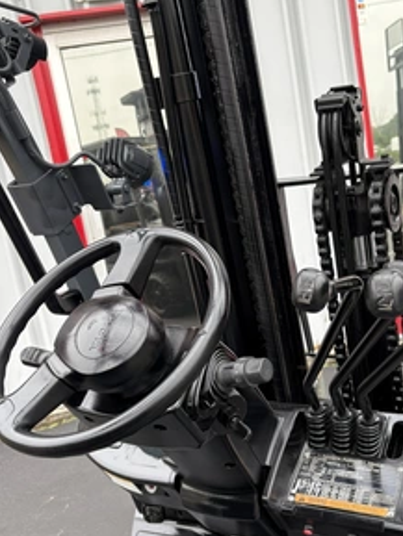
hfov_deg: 39.5
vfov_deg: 51.3
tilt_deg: -9.2
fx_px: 558
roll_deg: +8.9
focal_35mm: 36
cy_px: 267
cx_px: 247
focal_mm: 5.96
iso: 50
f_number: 1.6
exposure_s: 1/346
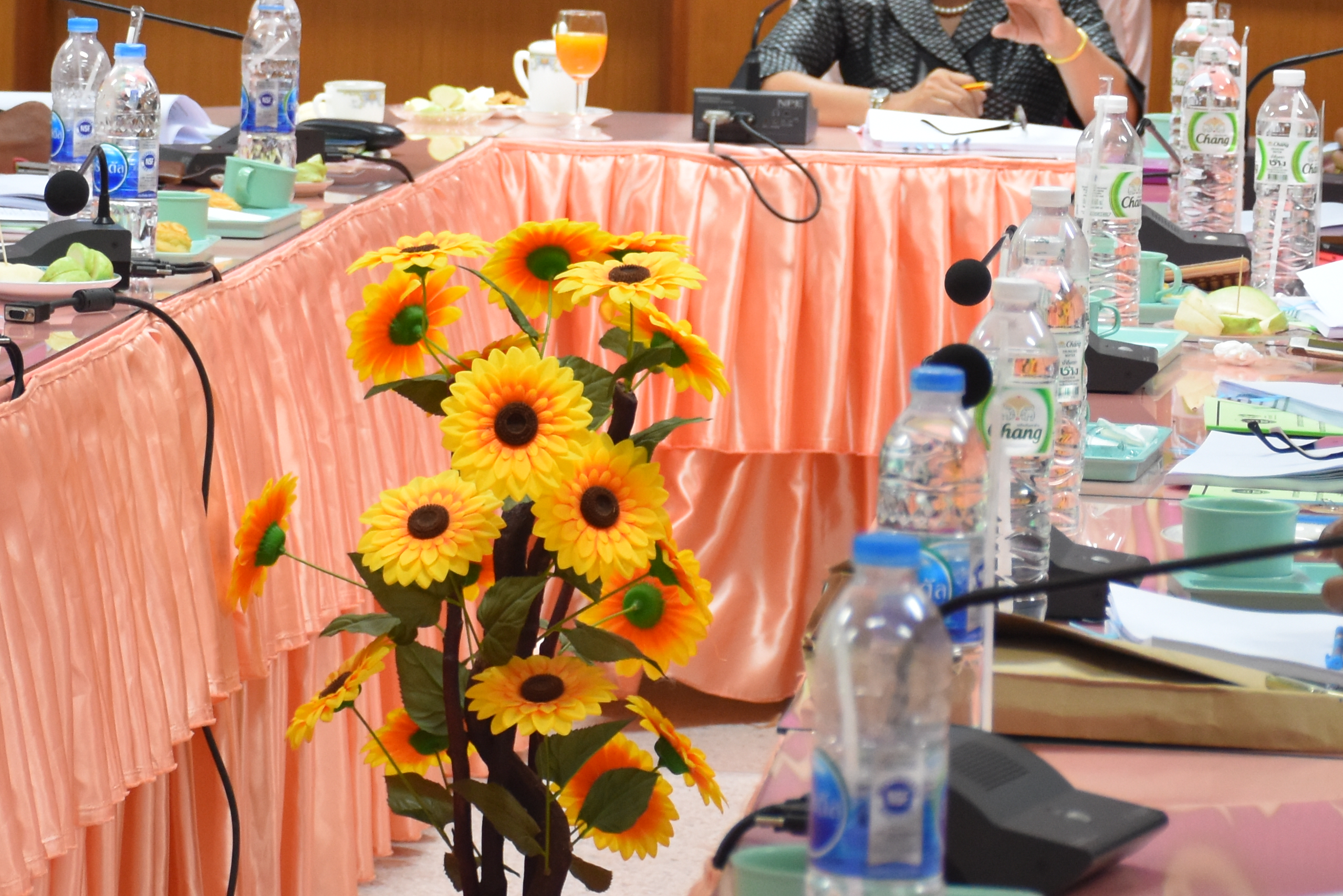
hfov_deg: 11.7
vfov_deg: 7.8
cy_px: 57
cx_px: 663
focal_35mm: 176
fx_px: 6566
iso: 1000
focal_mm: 50
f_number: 4.8
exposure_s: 1/60
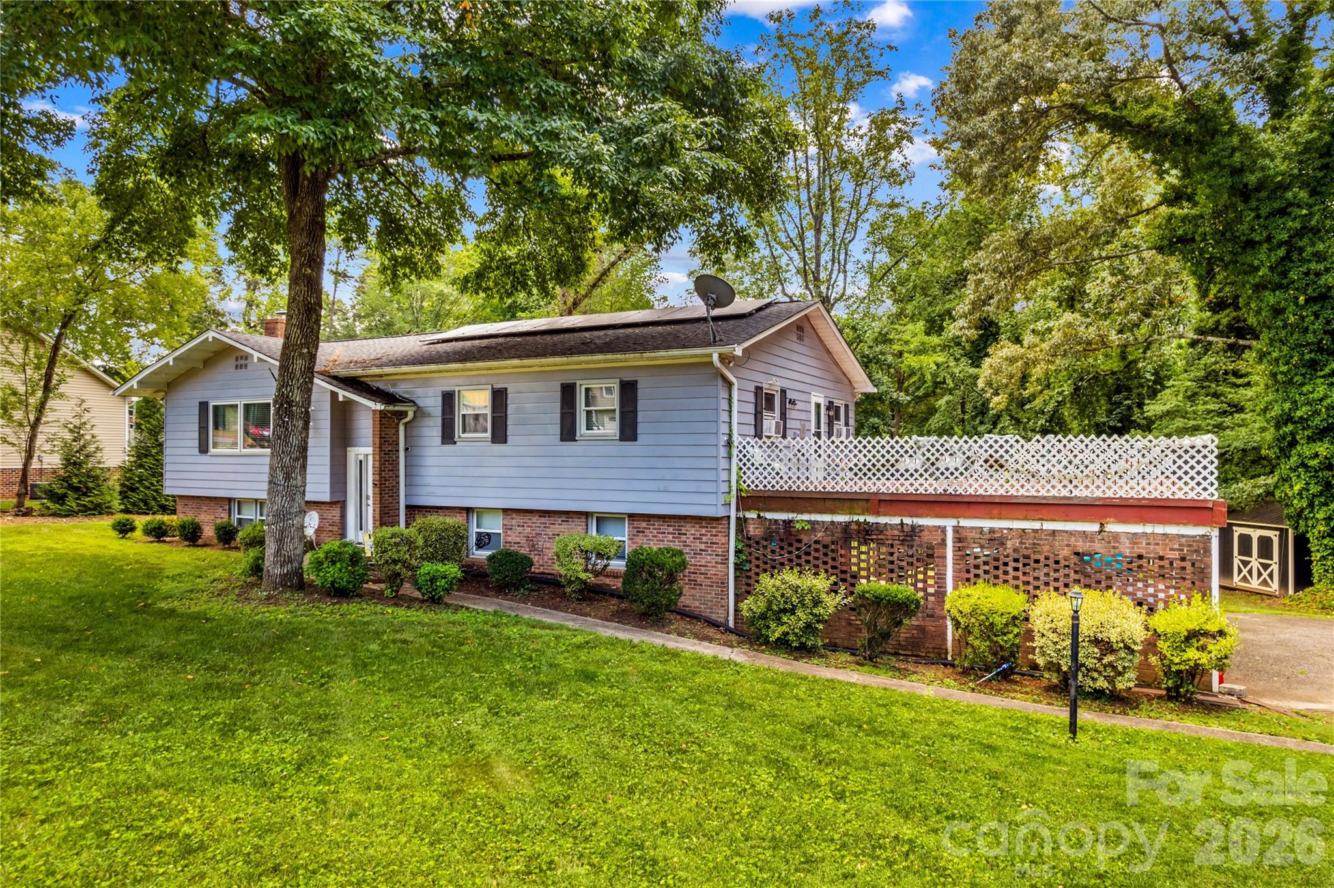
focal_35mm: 22
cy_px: 444
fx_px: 815
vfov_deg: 57.2
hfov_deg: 78.6
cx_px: 667
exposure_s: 1/160
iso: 100
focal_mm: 8.38
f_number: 2.8
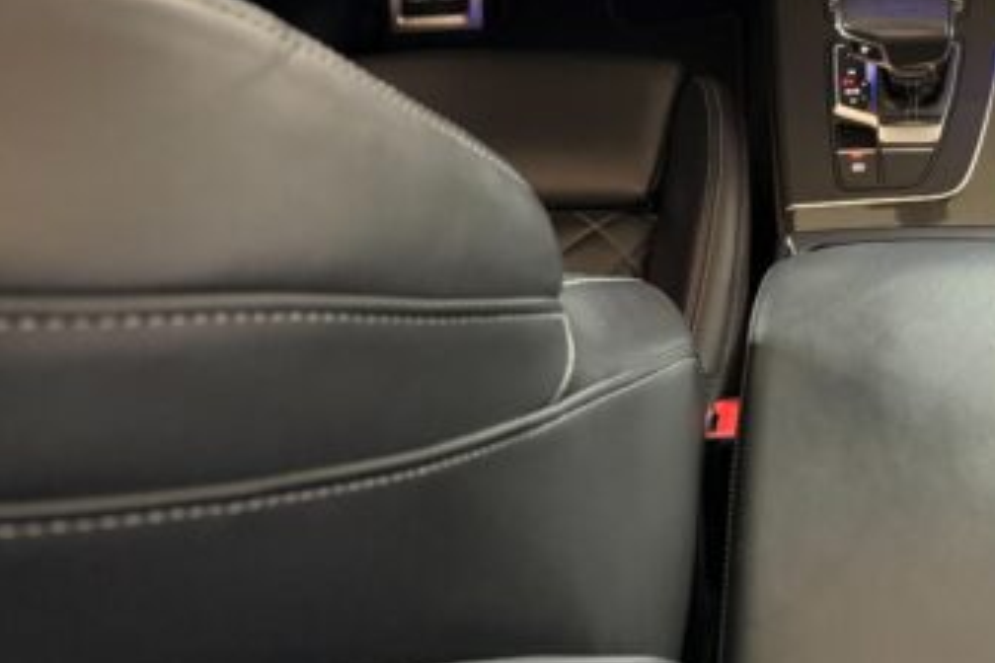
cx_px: 912
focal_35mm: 46
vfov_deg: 27.5
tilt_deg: -36.0
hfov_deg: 39.4
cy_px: -4
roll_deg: +0.1
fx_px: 1271
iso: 1000
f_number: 1.78
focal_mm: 6.76
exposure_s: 1/33
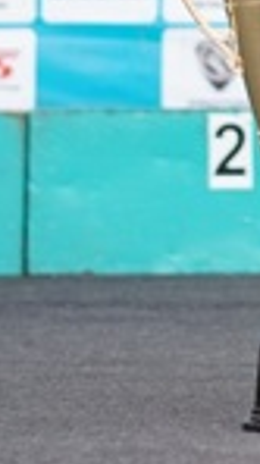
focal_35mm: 283
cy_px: -268
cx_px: 603
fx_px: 3476
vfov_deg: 7.5
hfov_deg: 4.2
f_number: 2.5
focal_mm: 55
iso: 200
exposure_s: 1/1250
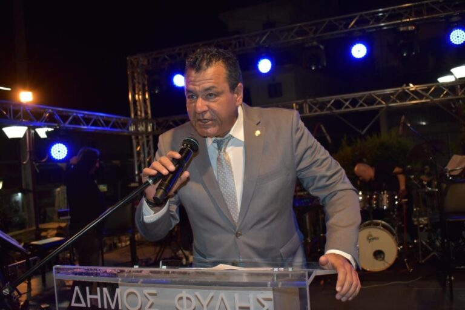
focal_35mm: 33
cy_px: 155
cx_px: 232
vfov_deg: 40.0
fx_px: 426
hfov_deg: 57.2
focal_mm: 22
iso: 800
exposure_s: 1/200
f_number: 4
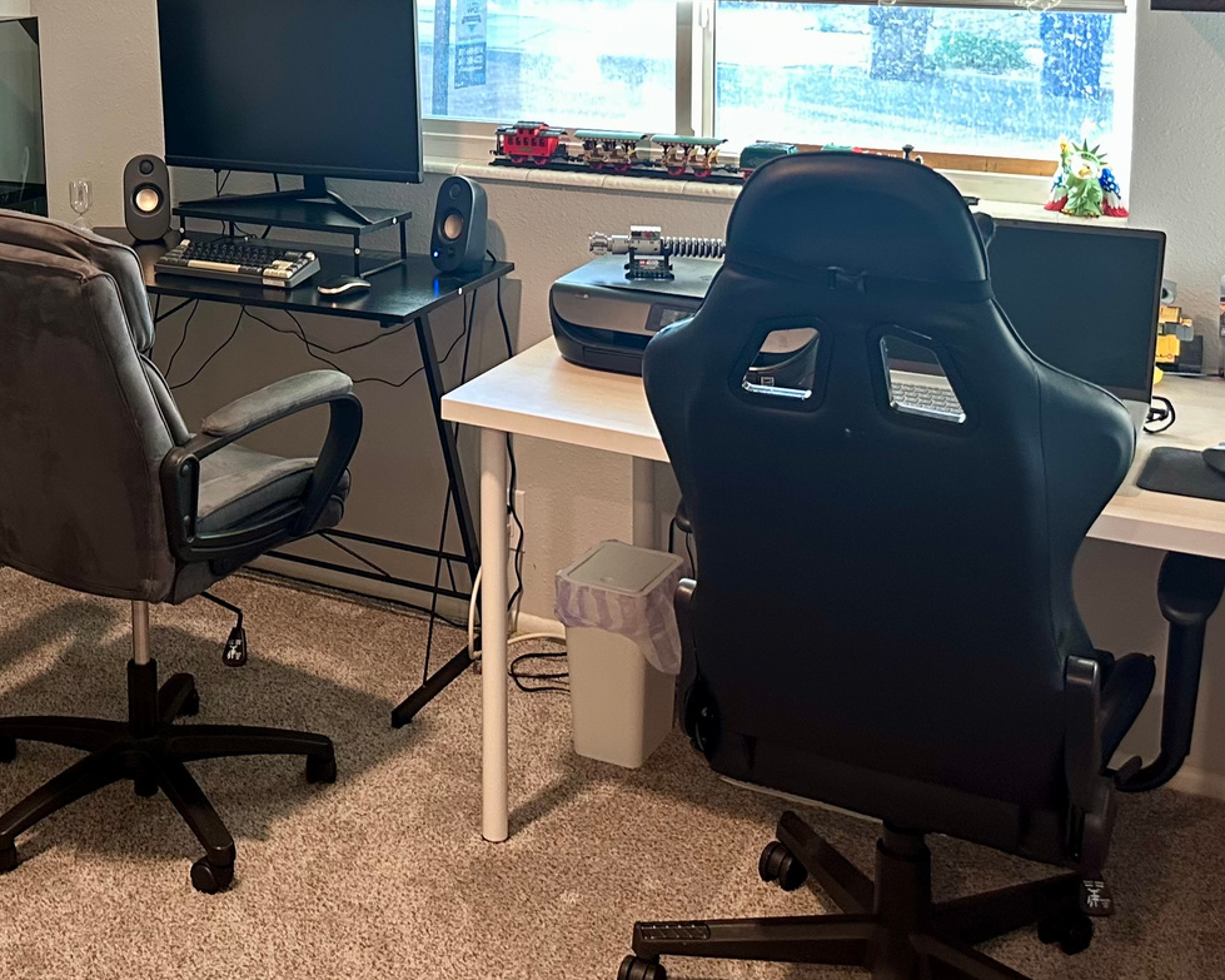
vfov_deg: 29.5
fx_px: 1776
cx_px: 247
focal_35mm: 49
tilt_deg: -6.7
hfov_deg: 36.7
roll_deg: +1.1
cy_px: 86
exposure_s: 1/60
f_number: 1.78
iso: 400
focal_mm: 6.86
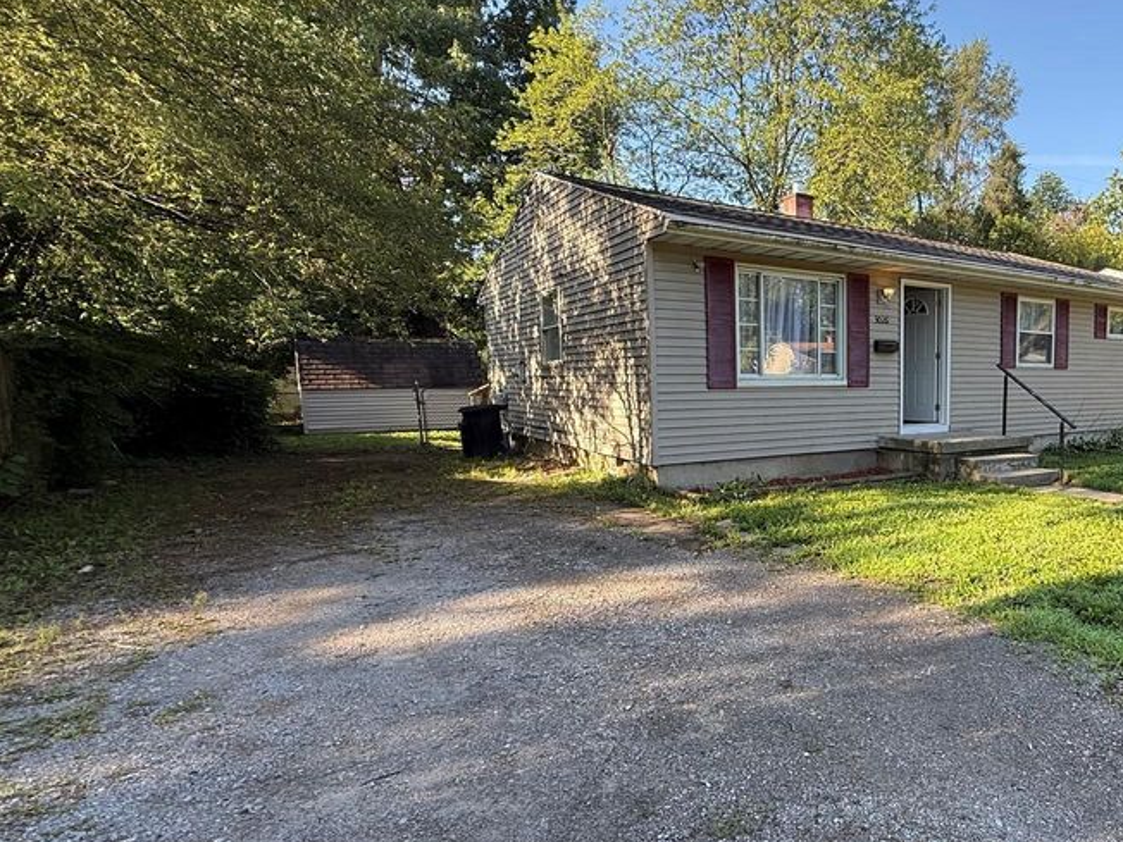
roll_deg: +0.0
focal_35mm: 22
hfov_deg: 70.9
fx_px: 714
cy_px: 453
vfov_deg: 61.0
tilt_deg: -5.8
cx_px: 851
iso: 64
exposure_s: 1/310
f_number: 2.2
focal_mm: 2.22
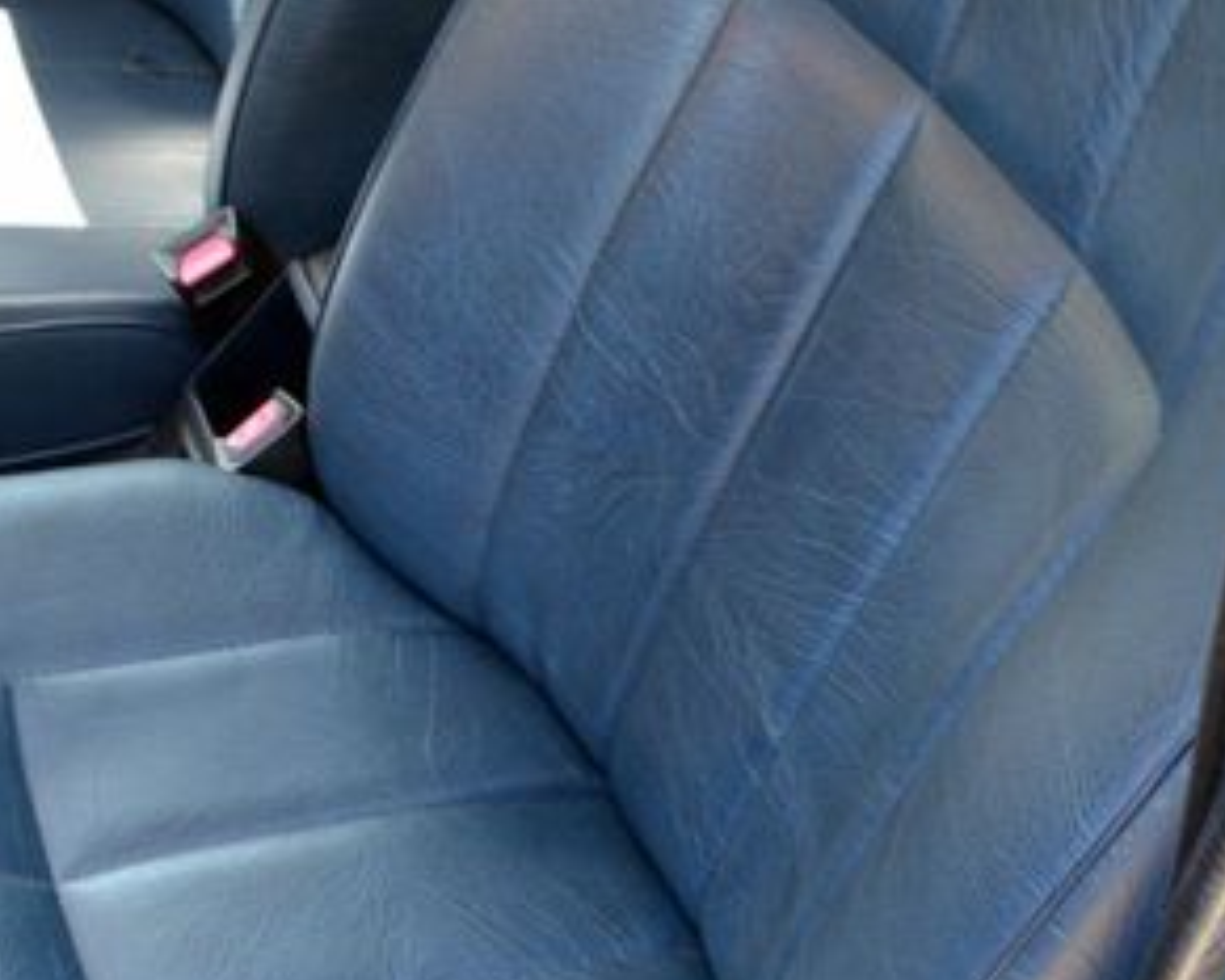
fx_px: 2466
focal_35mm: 68
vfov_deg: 22.0
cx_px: 391
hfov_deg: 27.7
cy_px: 887
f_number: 4
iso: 400
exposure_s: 1/60
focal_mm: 22
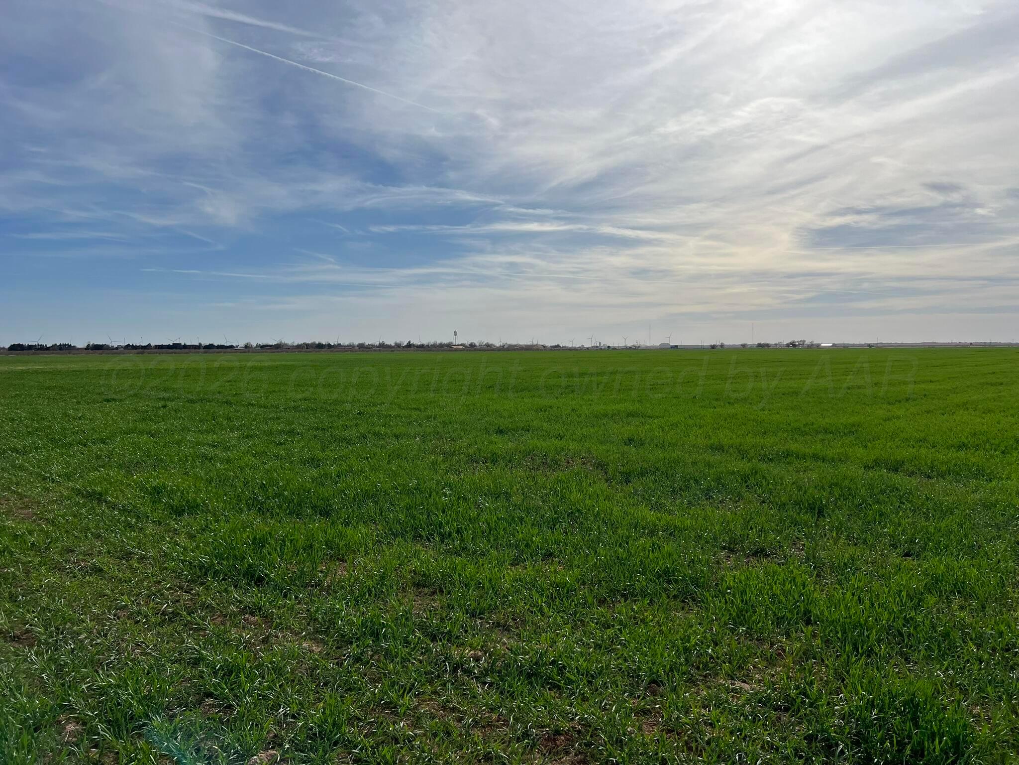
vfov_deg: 53.1
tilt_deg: -5.2
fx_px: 765
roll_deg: -0.9
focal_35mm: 26
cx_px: 510
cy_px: 382
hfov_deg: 67.3
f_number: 1.5
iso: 50
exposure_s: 1/12658
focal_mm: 5.7
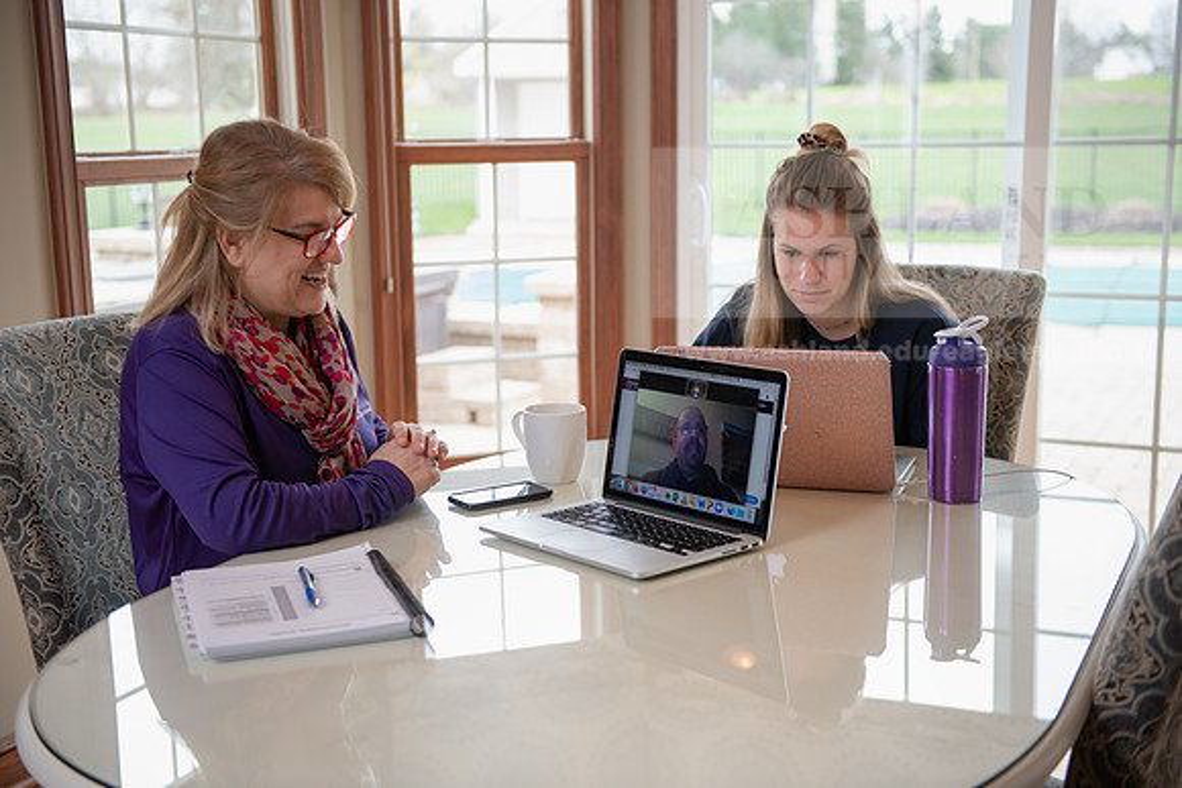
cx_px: 591
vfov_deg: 27.0
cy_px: 394
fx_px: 1642
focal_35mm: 50
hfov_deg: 39.6
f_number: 3.2
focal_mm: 50
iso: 500
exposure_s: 1/200
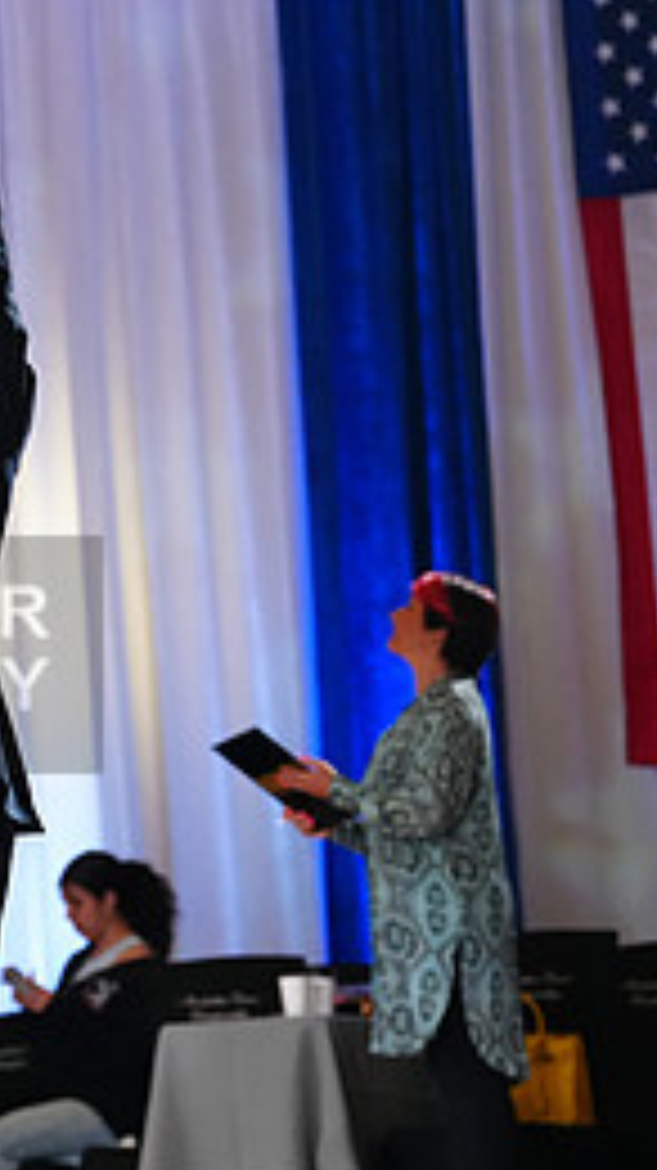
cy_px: 655
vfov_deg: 11.6
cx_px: -387
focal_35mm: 185
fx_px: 5737
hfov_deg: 6.5
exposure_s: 1/640
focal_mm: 79
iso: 3200
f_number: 3.2
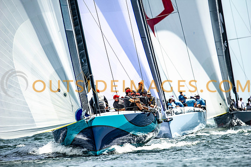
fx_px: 4181
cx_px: 126
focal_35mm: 600
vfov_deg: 2.3
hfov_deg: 3.4
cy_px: 84
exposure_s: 1/2500
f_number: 5
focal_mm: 600
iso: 400
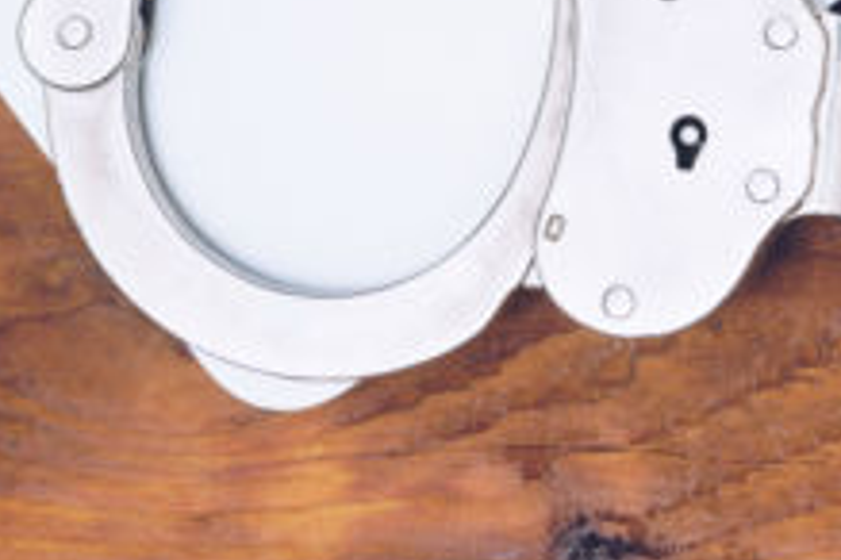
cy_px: -420
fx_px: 4789
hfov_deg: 9.7
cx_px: 1306
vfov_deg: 6.6
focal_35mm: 205
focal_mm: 56
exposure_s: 1/100
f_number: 8
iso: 100
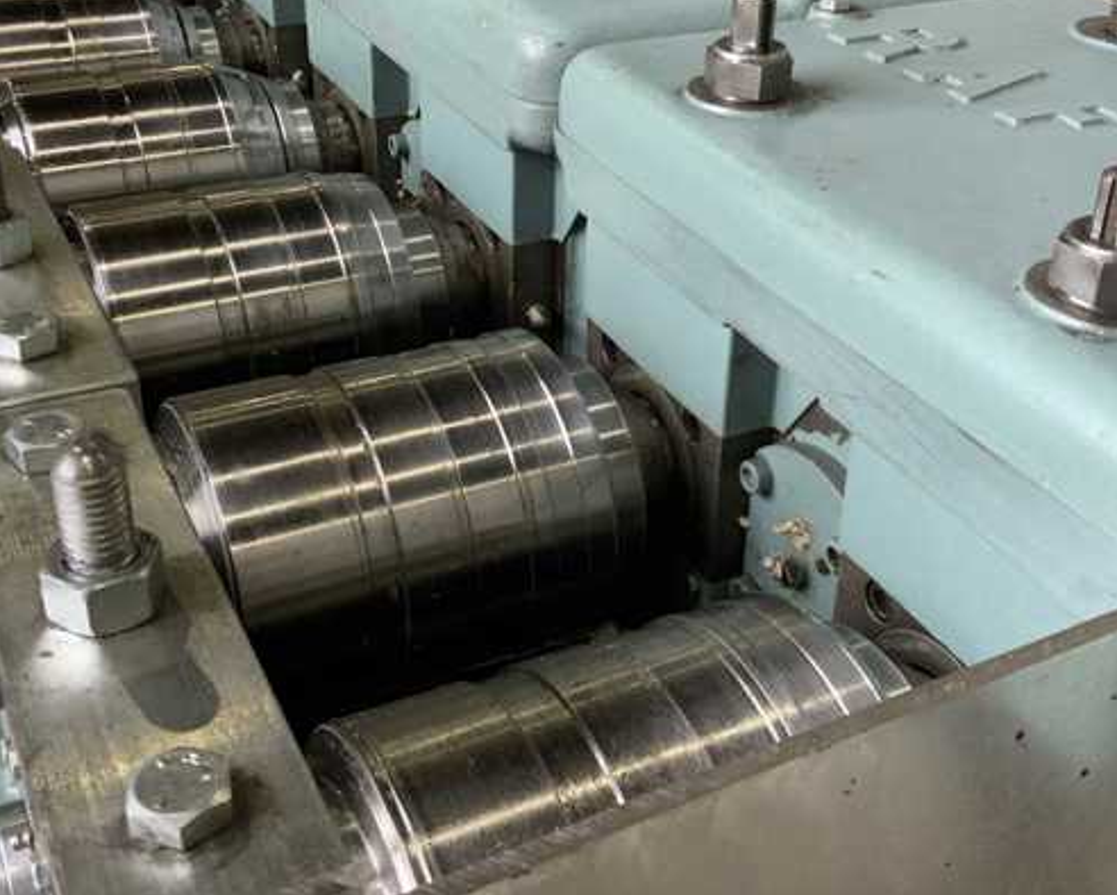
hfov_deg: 40.3
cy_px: 345
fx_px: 1521
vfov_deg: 32.6
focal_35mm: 46
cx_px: 577
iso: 64
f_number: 1.8
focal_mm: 3
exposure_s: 1/120
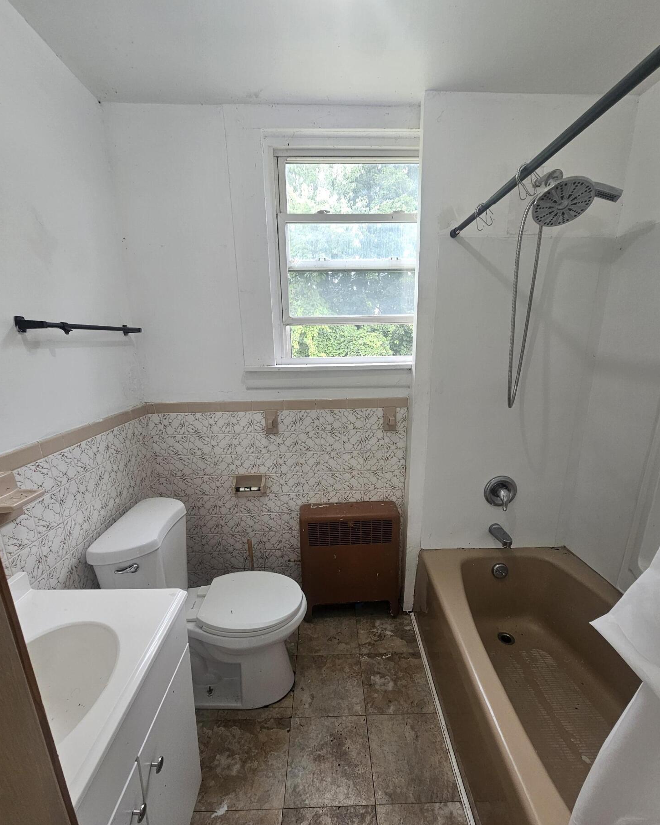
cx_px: 340
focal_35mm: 14
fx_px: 342
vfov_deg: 100.4
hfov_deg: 87.9
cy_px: 454
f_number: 2.2
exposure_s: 1/60
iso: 100
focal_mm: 2.2
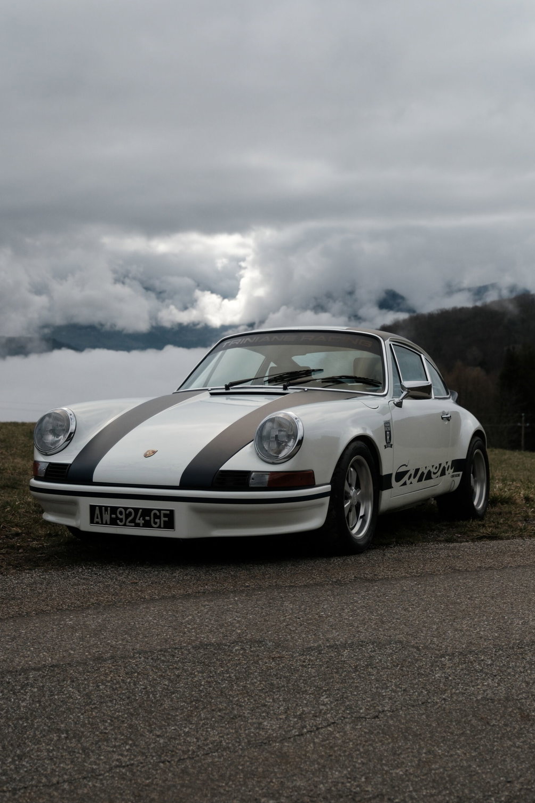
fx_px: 1092
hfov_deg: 27.5
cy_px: 401
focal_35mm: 49
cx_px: 264
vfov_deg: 40.3
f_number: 2.8
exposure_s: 1/5000
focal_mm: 32.1
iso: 640
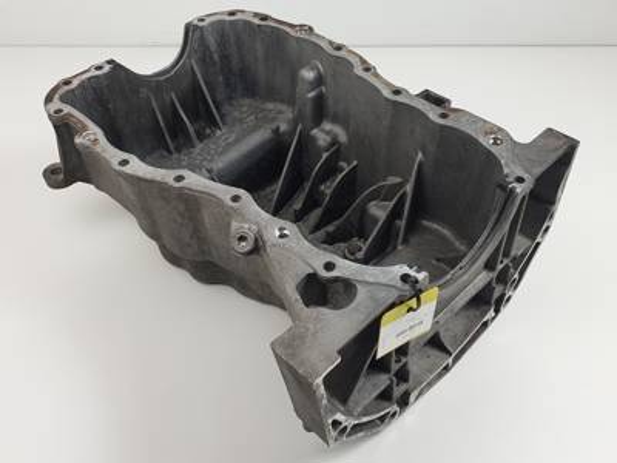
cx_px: 308
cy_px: 232
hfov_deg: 67.3
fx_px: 463
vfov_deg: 53.1
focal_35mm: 26
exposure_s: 1/172
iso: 50
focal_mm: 4.3
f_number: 2.4
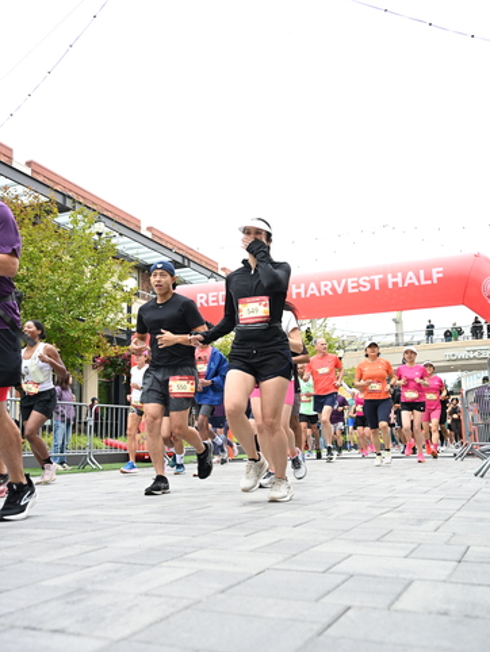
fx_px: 641
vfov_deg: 53.9
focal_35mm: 34
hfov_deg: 41.8
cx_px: 247
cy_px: 327
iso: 2000
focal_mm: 31
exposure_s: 1/640
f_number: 4
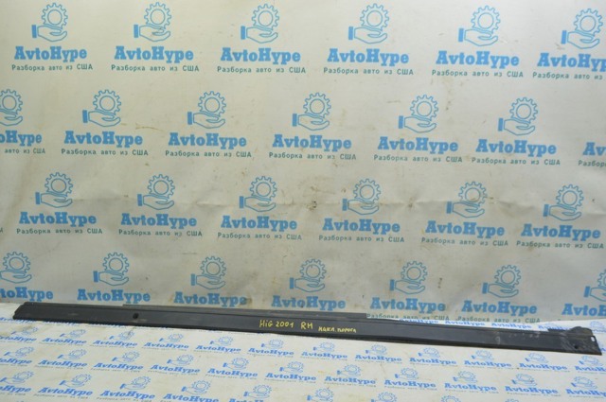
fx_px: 454
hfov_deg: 67.4
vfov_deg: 47.8
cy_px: 201
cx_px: 303
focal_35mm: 27
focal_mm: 18
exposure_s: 1/20
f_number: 5.6
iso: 400
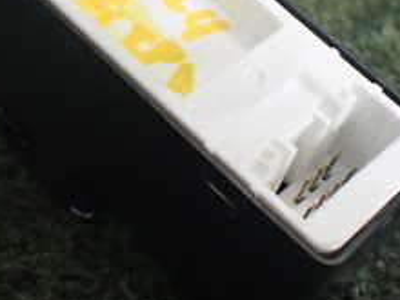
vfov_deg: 18.0
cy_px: 124
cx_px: 204
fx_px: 948
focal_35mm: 82
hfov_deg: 23.8
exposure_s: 1/125
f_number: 2.3
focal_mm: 5.4
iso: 400
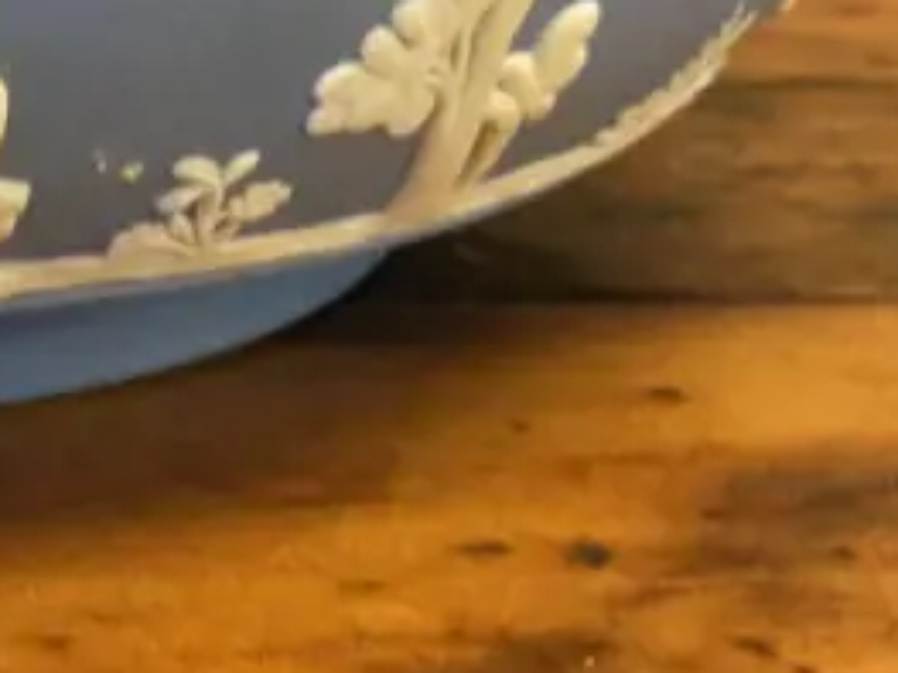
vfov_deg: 12.4
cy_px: -386
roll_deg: +0.0
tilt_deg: -6.2
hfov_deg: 16.8
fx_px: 2930
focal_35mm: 113
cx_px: -113
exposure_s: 1/17
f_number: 2.2
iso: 64
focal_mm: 4.15
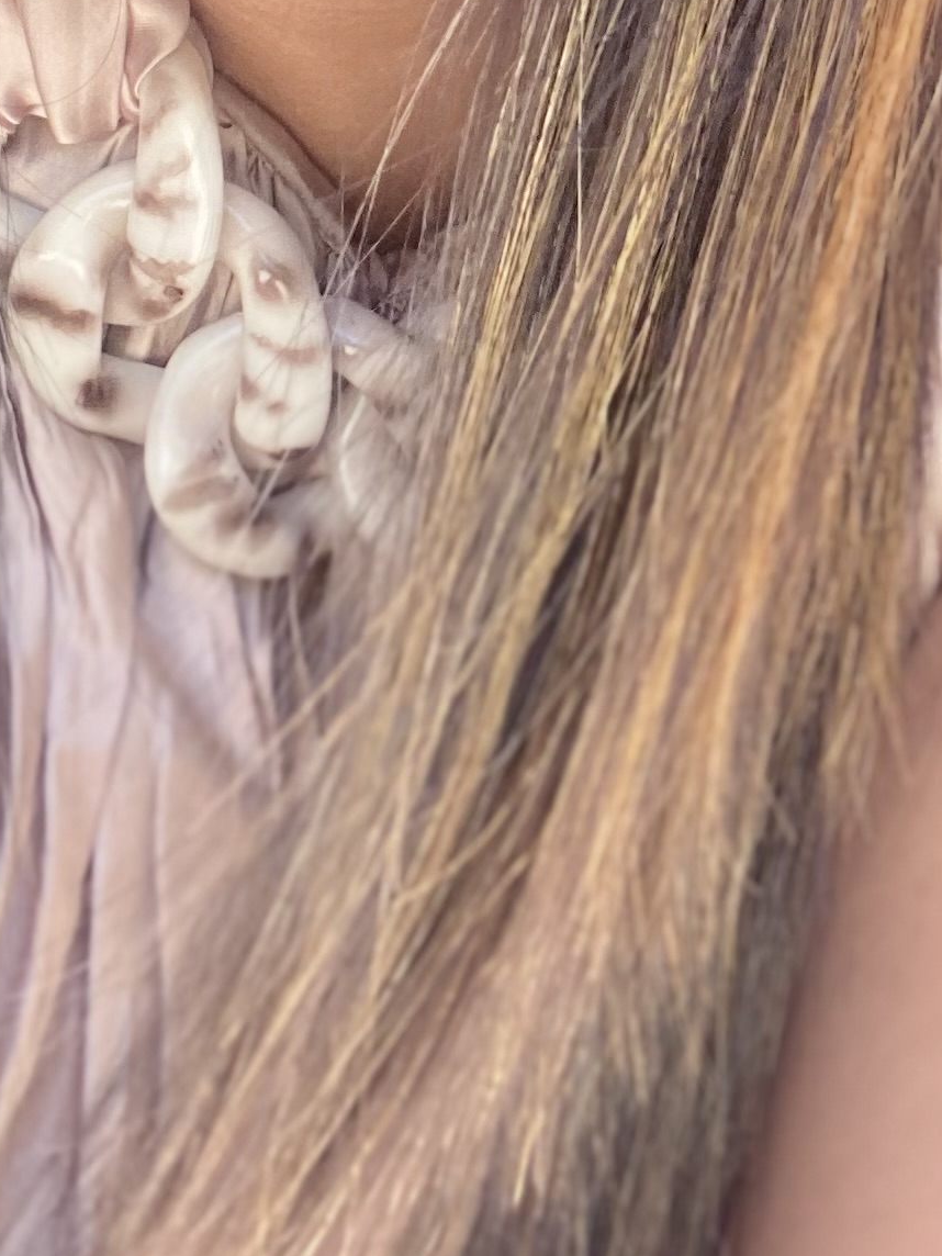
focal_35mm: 81
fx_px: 2939
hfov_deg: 18.0
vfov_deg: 21.6
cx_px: 764
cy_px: -410
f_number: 2.2
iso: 40
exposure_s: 1/122
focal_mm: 2.71
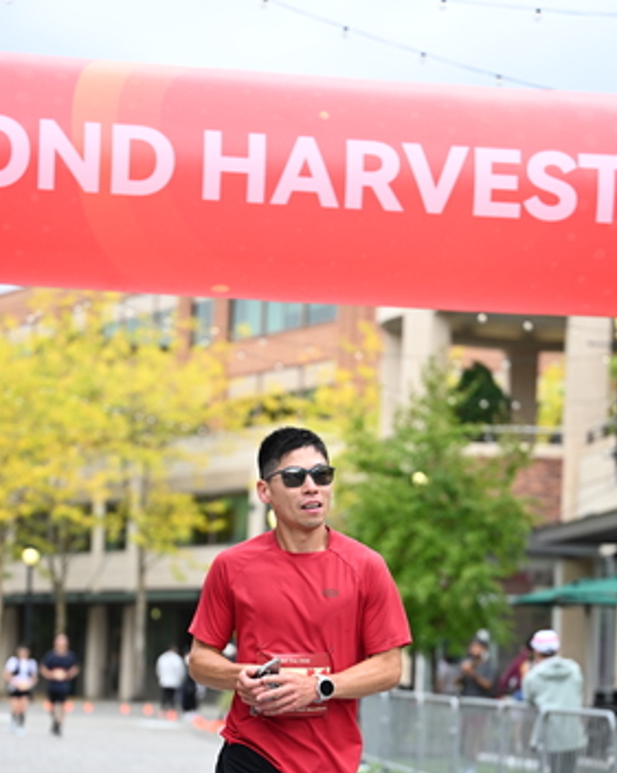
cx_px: 315
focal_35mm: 113
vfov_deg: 16.9
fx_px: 2583
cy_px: 558
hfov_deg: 13.6
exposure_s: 1/2000
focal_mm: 77
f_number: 2.8
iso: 640
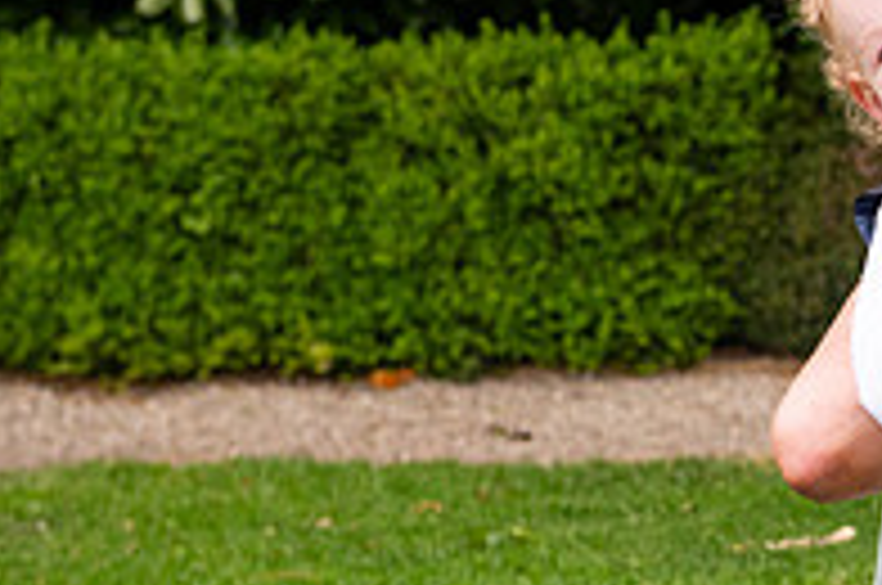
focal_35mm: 178
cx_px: 1188
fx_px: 4354
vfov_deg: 7.7
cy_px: 160
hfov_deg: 11.2
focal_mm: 60
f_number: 5
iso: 400
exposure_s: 1/200
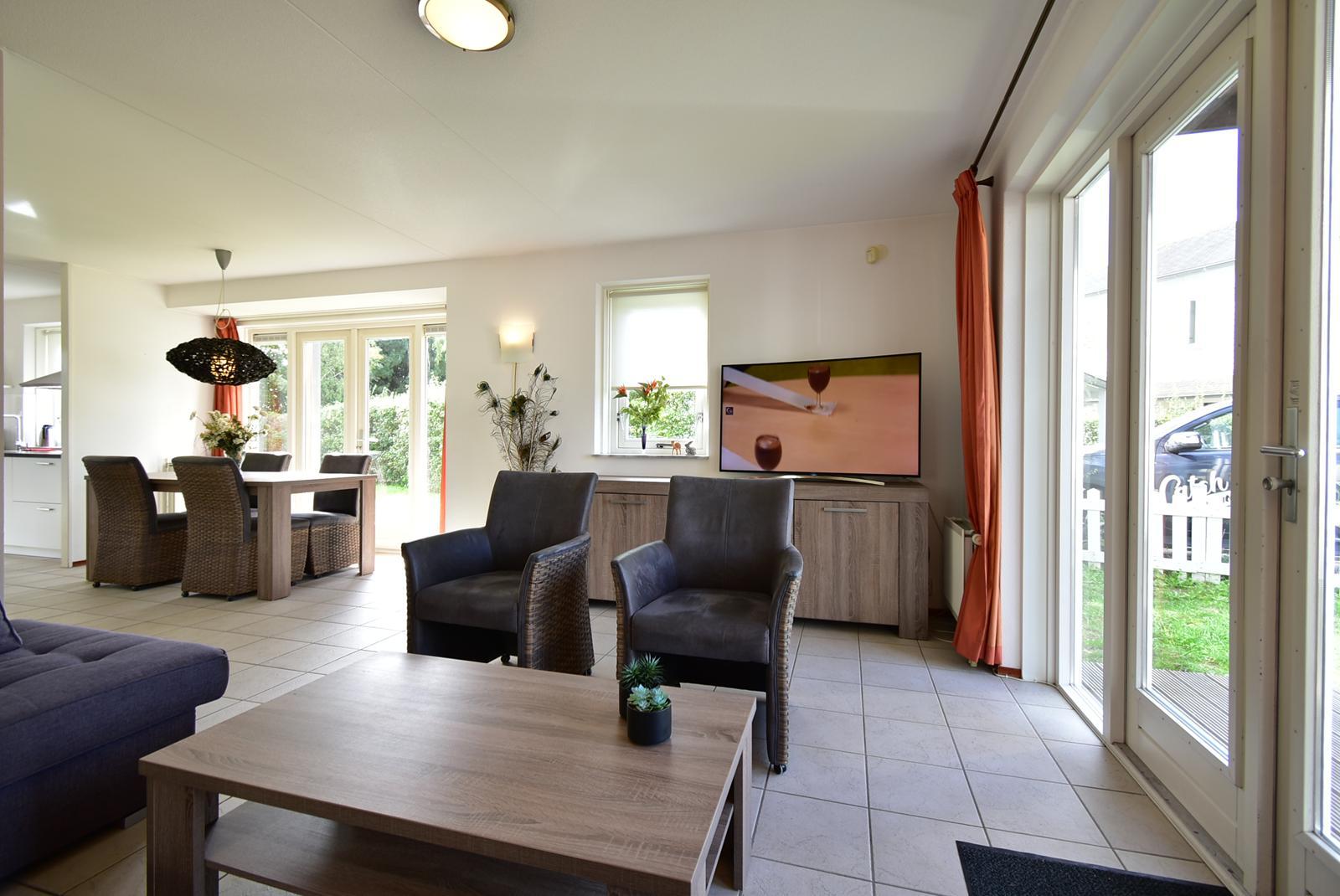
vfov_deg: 77.4
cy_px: 448
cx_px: 670
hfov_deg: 100.3
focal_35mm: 15
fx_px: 559
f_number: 4.5
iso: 100
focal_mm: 10
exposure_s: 1/15
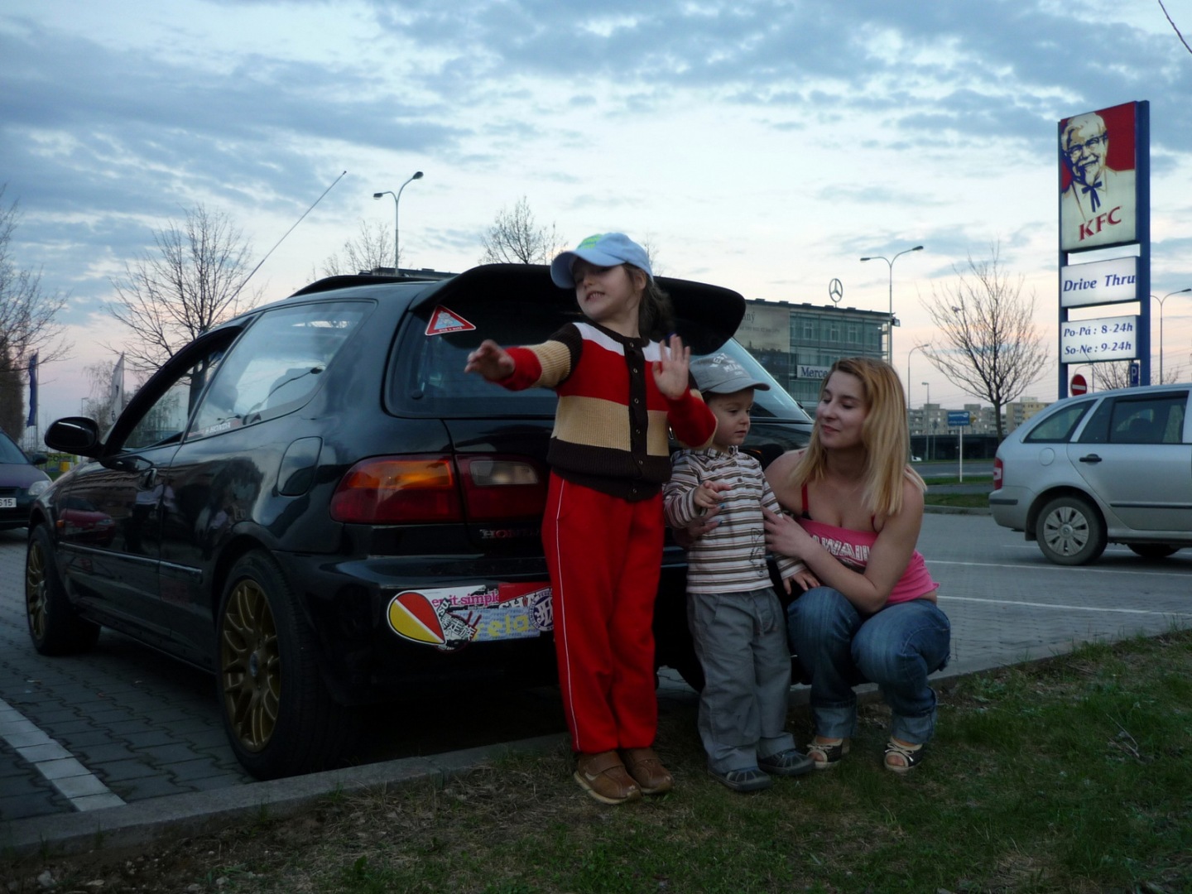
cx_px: 596
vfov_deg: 42.9
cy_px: 447
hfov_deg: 55.4
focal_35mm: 33
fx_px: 1136
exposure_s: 1/50
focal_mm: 5.5
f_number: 2.8
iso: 100
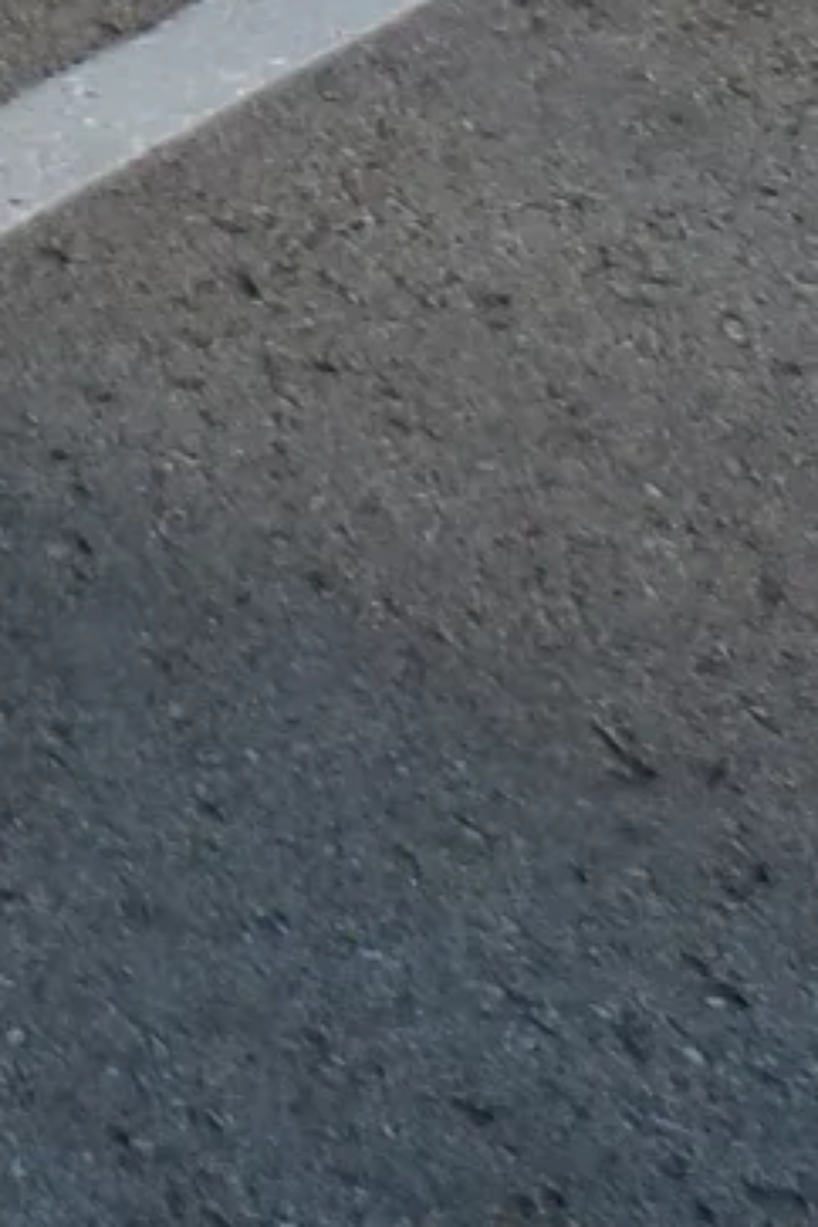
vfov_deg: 13.7
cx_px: -2224
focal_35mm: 132
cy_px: -1044
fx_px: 4499
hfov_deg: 7.8
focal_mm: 4
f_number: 3.2
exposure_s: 1/500
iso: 80
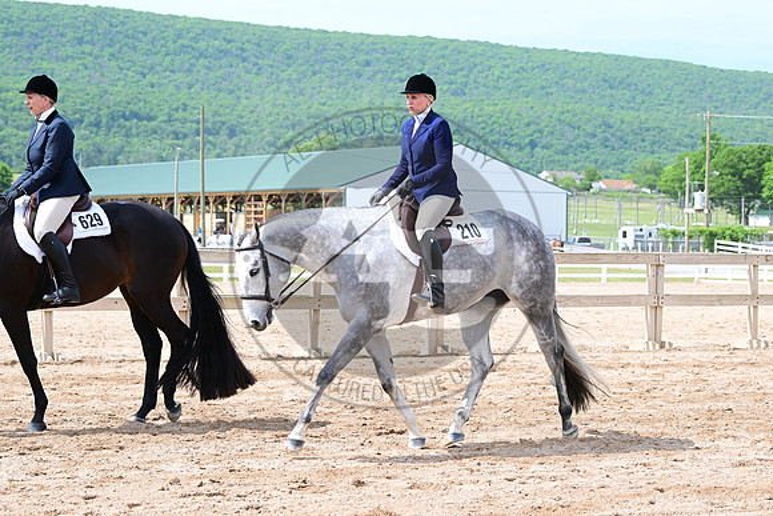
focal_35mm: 86
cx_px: 386
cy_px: 258
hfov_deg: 23.6
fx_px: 1847
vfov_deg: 15.9
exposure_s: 1/1600
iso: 800
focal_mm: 86
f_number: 6.3
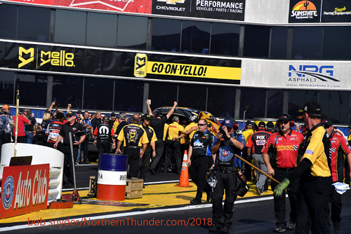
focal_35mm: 120
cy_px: 117
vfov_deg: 11.4
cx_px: 176
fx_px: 1171
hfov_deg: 17.1
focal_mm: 80
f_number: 5.6
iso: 160
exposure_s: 1/2000
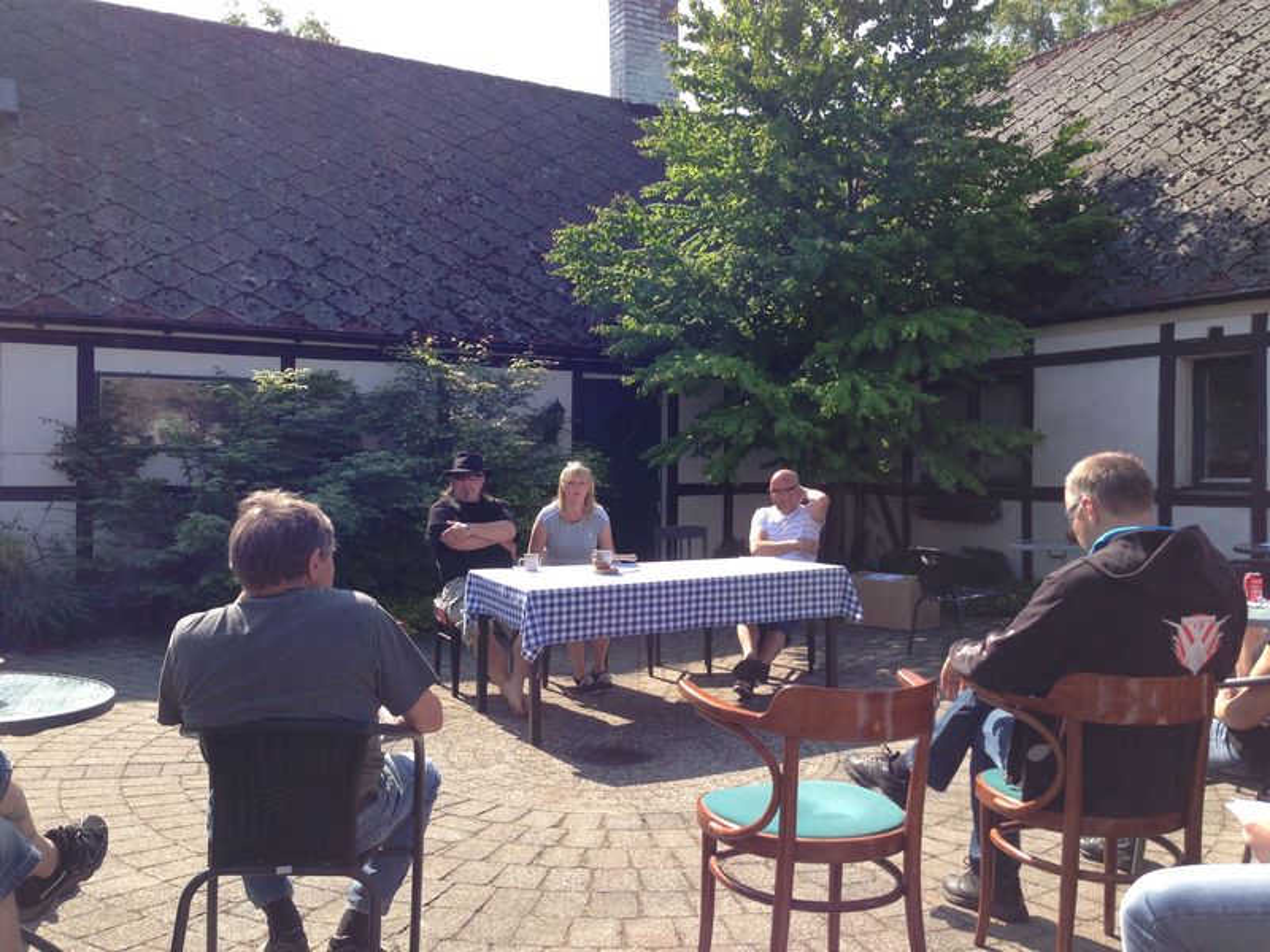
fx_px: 1211
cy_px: 476
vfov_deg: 42.9
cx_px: 635
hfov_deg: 55.4
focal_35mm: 33
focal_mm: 4.13
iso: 50
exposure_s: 1/695
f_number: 2.4
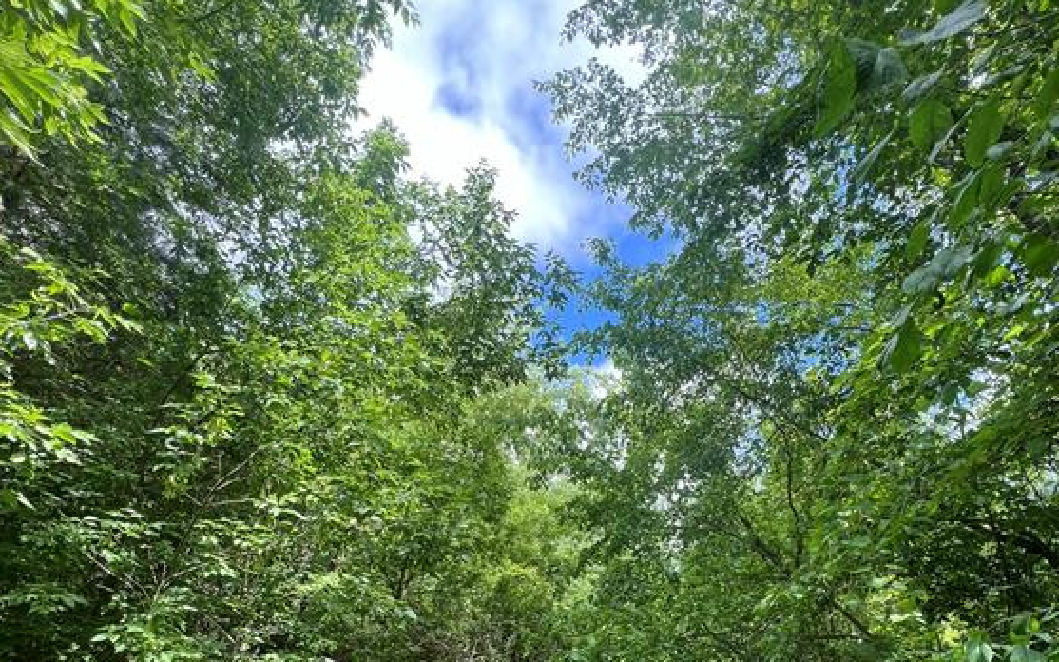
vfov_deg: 53.9
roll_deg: +1.8
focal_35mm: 19
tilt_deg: +13.8
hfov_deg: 88.0
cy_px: 601
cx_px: 542
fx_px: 548
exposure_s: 1/268
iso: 32
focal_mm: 1.57
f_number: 1.8
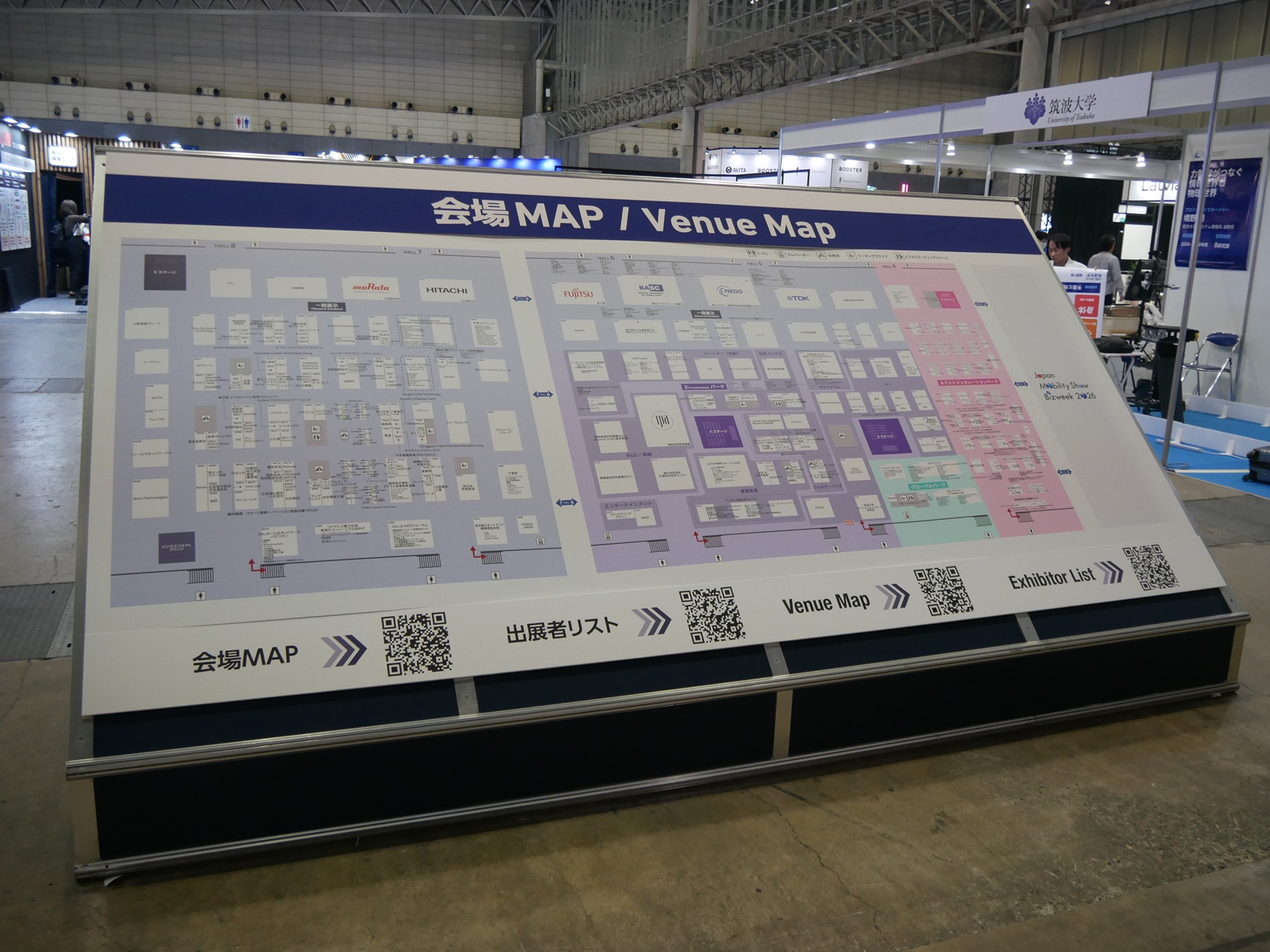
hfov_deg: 63.4
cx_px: 635
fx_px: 1027
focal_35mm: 28
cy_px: 476
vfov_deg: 49.7
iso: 640
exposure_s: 1/60
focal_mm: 14
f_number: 3.5
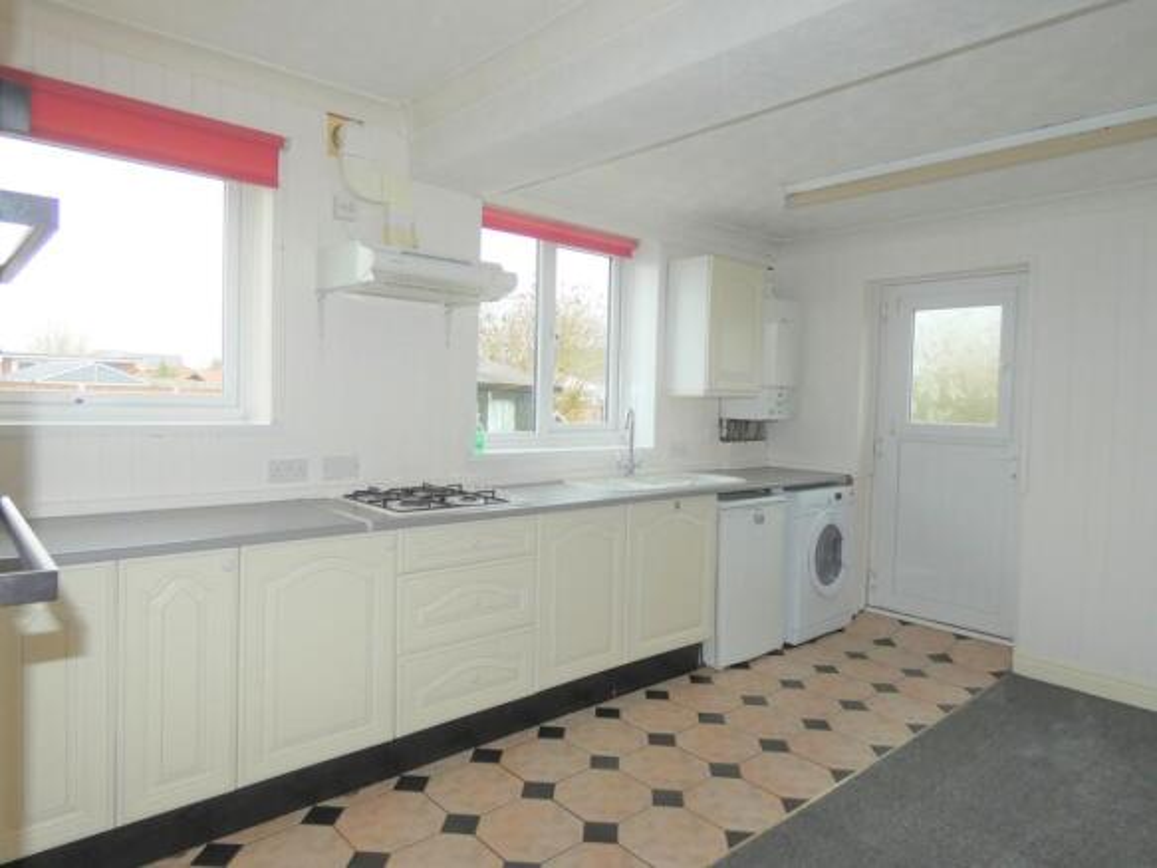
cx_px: 578
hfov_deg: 81.8
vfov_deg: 66.0
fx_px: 668
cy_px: 434
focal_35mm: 20
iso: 200
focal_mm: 3.6
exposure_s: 1/60
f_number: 2.8
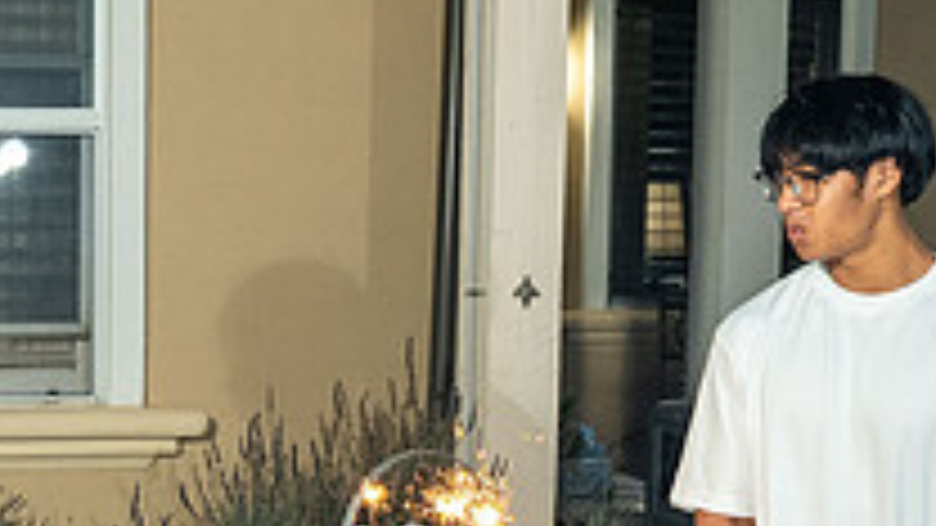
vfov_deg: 17.0
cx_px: 36
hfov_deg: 28.6
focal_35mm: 70
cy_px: 452
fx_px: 1737
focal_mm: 24
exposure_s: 1/160
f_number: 3.5
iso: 640
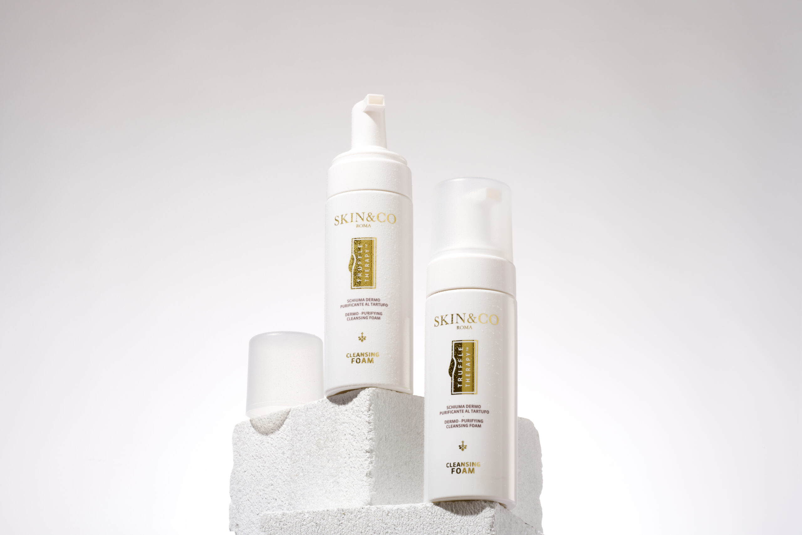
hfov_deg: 19.5
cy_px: 268
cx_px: 401
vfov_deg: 13.0
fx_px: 2339
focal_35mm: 105
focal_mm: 105
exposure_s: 1/160
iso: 64
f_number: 29
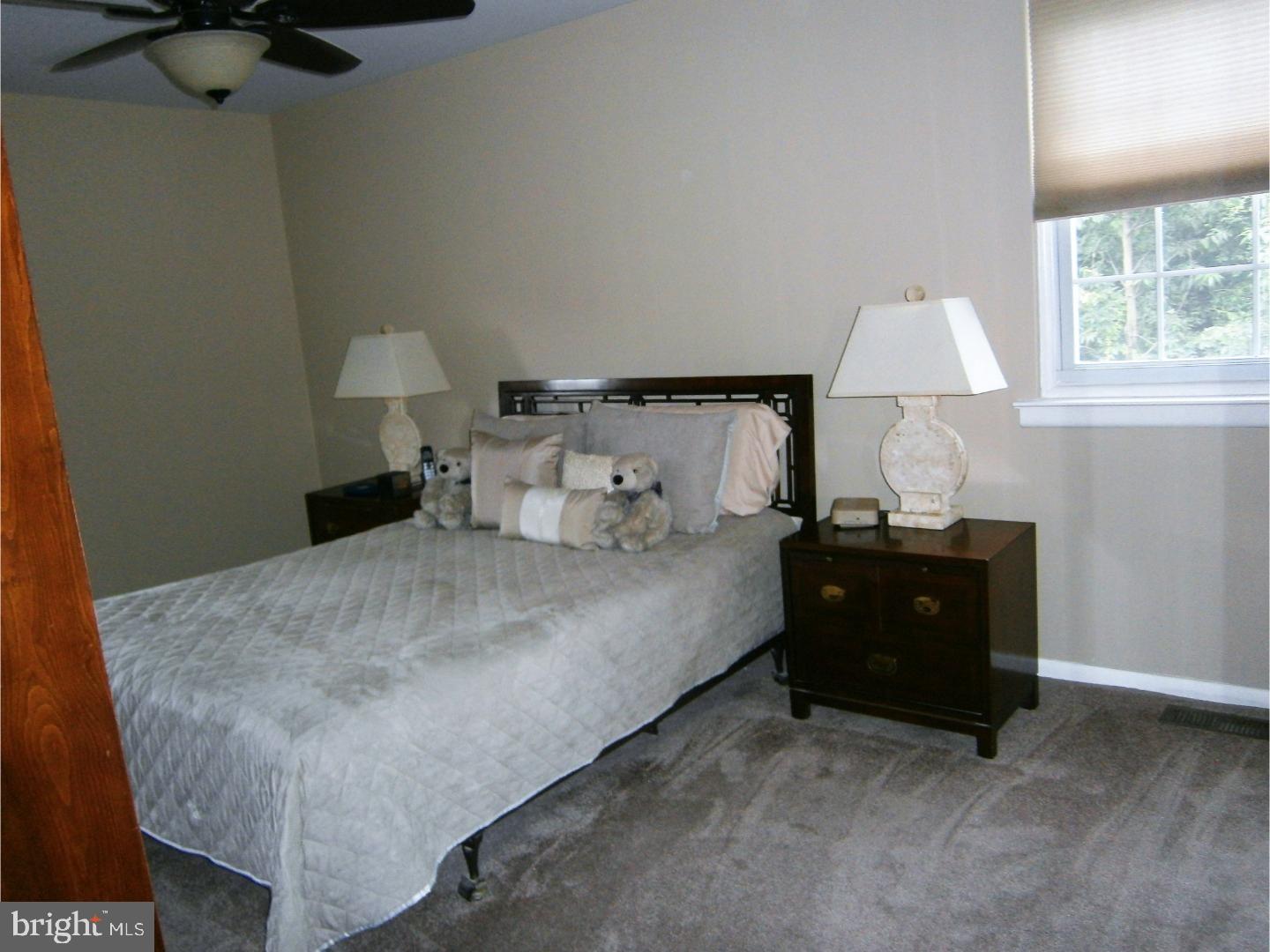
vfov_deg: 53.1
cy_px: 476
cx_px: 635
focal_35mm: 26
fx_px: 954
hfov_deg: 67.3
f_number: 2.8
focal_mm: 4.7
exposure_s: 1/30
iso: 160
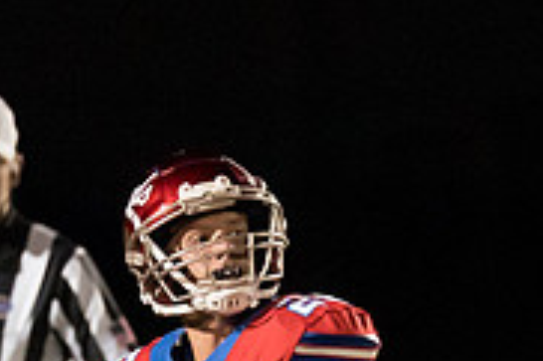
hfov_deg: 1.7
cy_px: 365
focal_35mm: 1225
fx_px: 18460
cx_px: 283
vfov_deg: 1.1
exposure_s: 1/1000
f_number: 2.8
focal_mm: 200
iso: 10000
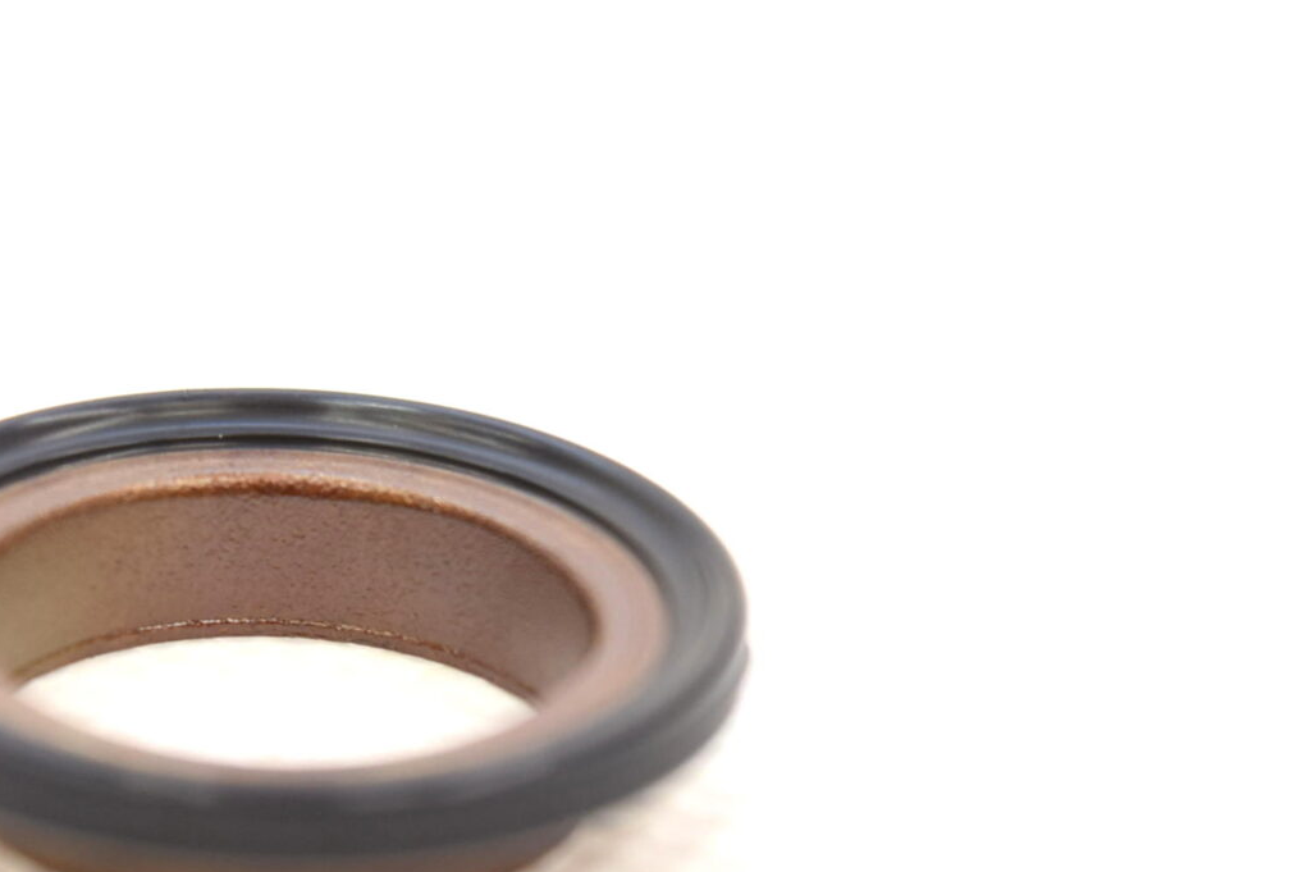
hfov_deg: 13.0
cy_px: 493
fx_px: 5688
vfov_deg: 8.8
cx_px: 323
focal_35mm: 157
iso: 400
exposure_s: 1/100
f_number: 5.6
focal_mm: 52
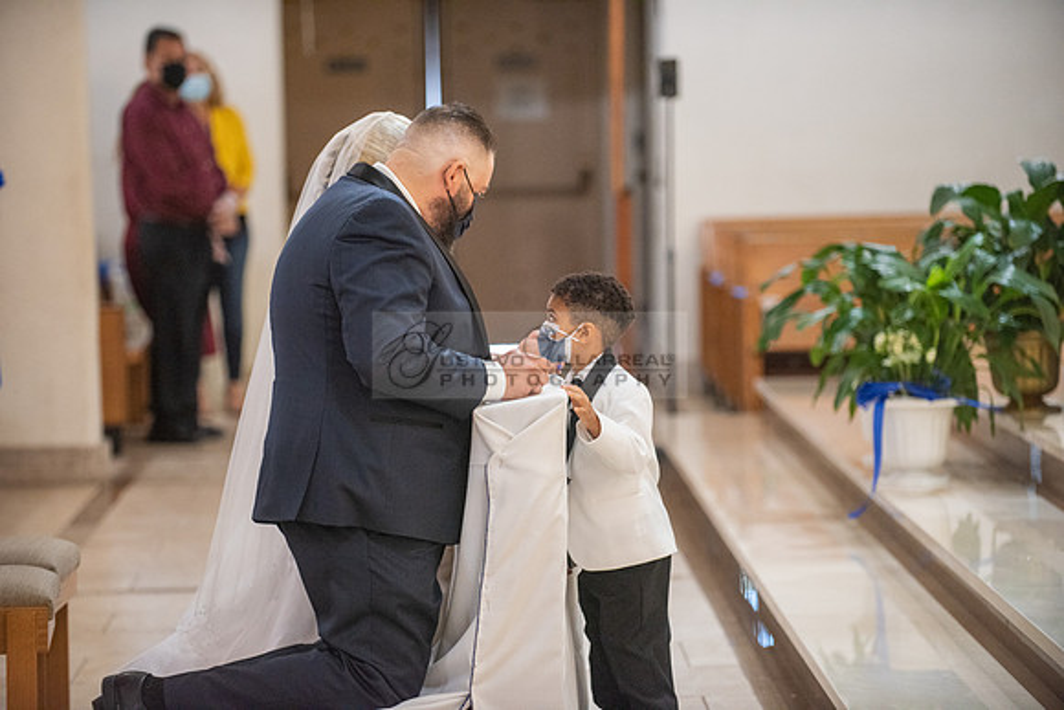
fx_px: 4434
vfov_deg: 9.2
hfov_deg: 13.7
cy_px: 355
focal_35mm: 150
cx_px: 532
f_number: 2.8
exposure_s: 1/160
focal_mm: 150
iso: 2000
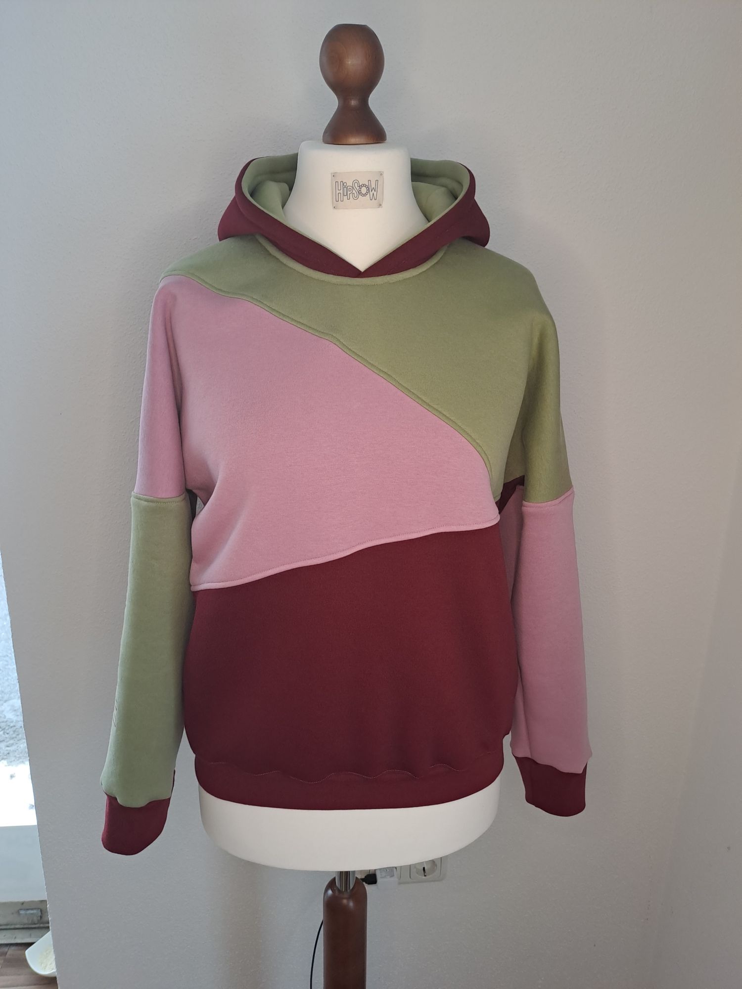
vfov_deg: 69.4
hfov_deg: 54.9
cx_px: 371
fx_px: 715
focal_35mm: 25
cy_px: 494
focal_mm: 4.65
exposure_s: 1/50
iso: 160
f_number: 1.8
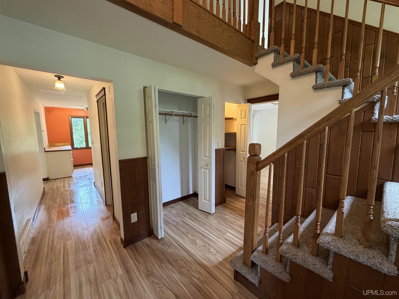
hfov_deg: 102.1
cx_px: 200
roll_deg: +0.7
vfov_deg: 85.7
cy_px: 150
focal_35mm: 14
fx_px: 161
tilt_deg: -6.2
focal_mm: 2.22
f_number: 2.2
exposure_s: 1/60
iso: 400
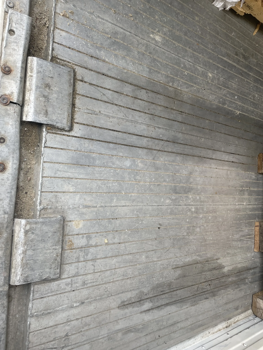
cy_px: 175
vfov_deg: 67.3
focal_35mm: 26
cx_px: 132
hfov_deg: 53.1
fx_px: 263
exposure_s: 1/324
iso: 32
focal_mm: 4.2
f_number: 1.6
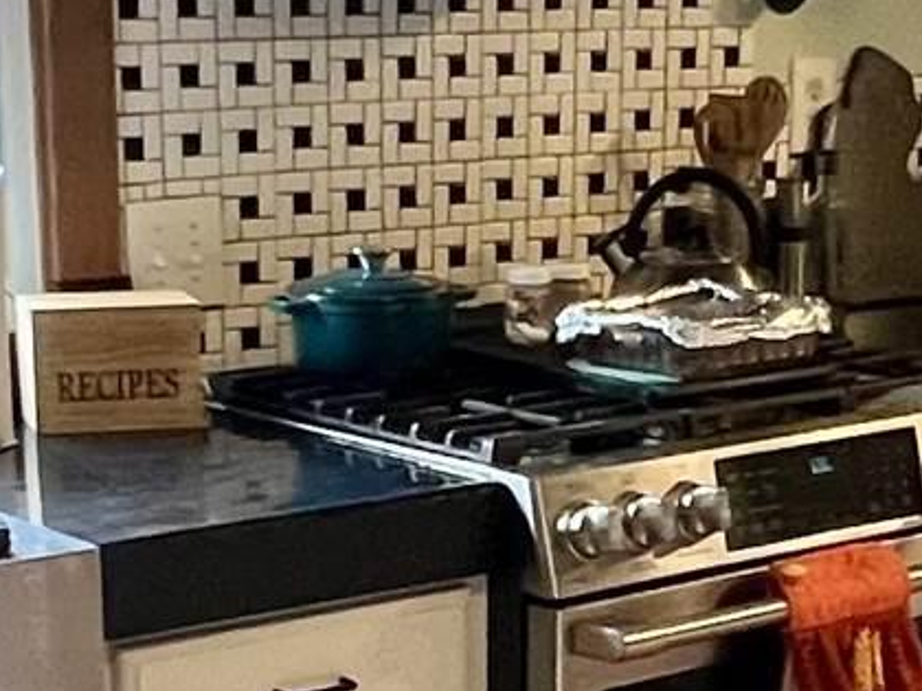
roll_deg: +0.7
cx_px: 468
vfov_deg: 15.0
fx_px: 2530
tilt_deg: -19.4
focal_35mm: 95
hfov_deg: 20.7
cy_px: 842
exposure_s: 1/60
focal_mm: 1.57
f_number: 1.8
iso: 400
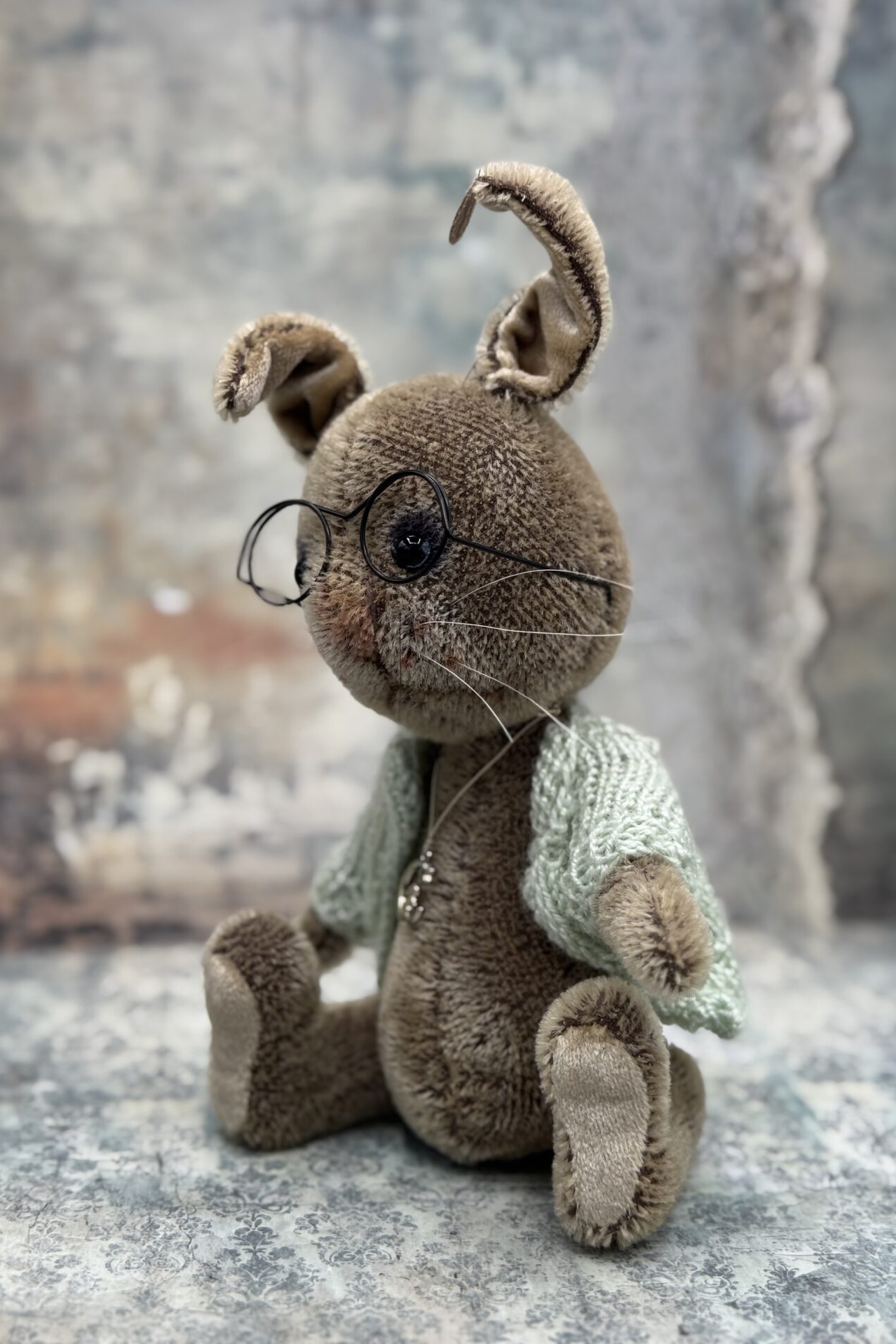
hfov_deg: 27.0
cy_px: 672
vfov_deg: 39.6
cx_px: 473
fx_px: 1867
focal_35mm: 50
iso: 50
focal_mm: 6.76
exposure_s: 1/100
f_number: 1.78
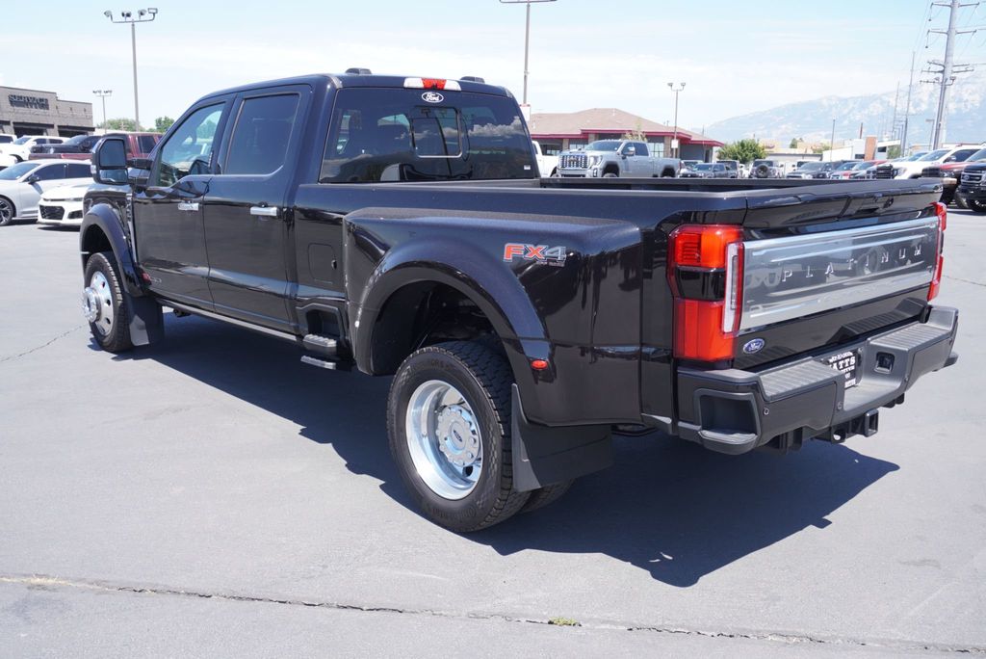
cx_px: 493
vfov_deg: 41.8
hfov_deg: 59.5
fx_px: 863
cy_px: 330
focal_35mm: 32
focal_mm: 21
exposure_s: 1/160
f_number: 6.3
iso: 100
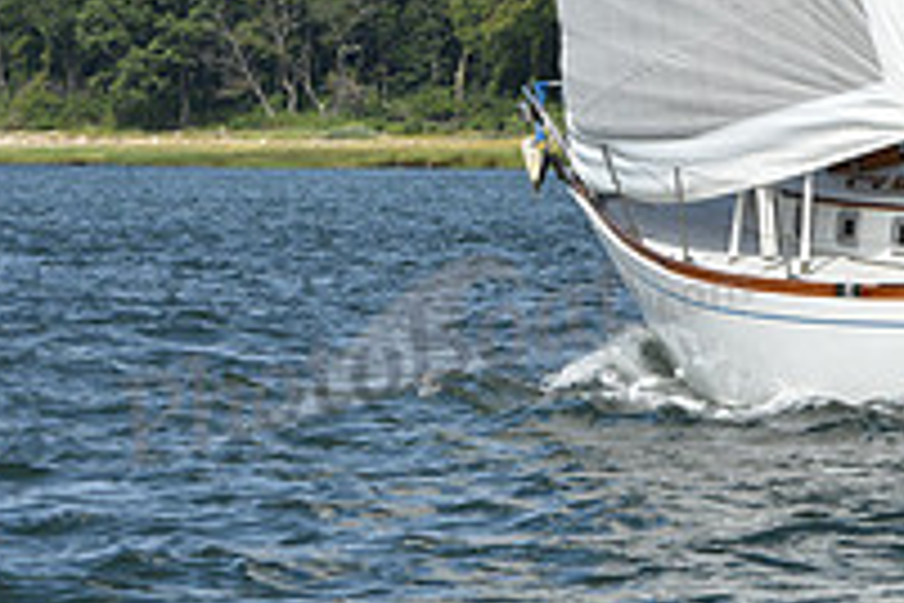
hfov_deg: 5.1
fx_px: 10119
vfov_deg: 3.4
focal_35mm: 403
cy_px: 52
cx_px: 989
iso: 320
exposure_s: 1/1000
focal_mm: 140
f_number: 10
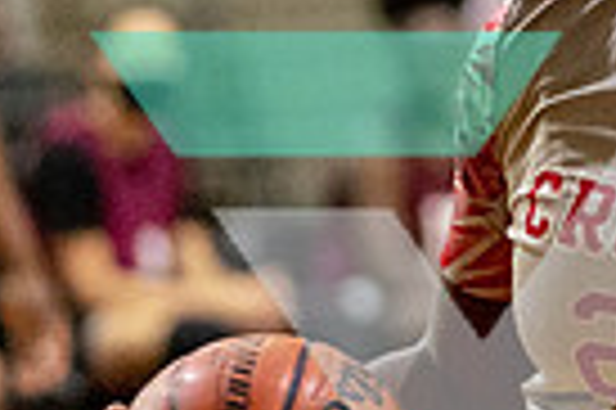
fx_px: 12083
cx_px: 780
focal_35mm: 707
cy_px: 320
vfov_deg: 1.9
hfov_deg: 2.9
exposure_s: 1/800
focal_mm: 111
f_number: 2.8
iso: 2500
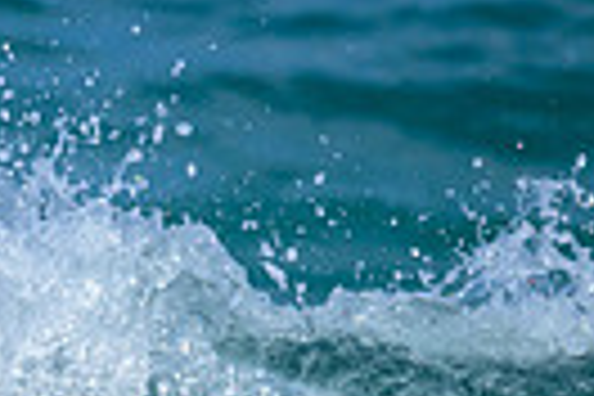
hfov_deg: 0.5
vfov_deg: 0.3
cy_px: 538
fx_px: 65252
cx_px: -526
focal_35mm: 3955
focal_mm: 800
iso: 360
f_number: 6.3
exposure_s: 1/2500
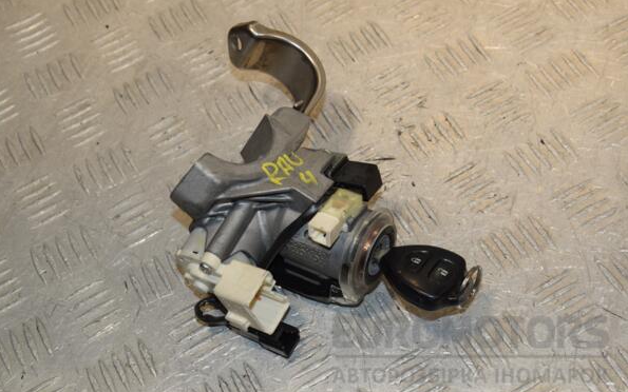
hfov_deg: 27.8
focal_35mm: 74
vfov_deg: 17.6
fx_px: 1267
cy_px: 192
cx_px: 312
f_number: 9
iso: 800
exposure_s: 1/200
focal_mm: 48
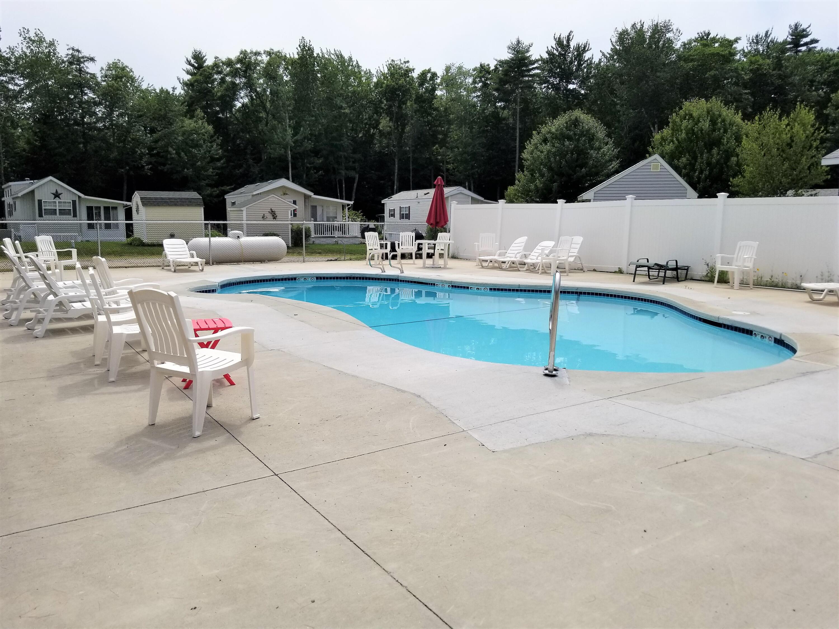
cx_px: 420
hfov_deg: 67.3
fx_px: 630
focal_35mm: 26
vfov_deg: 53.1
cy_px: 314
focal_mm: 4.3
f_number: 1.7
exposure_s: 1/6832
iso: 50
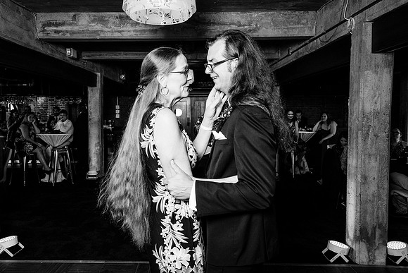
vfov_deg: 40.7
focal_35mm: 32
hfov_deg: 58.0
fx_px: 367
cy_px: 134
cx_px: 180
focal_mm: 29
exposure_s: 1/200
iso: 2000
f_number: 5.6
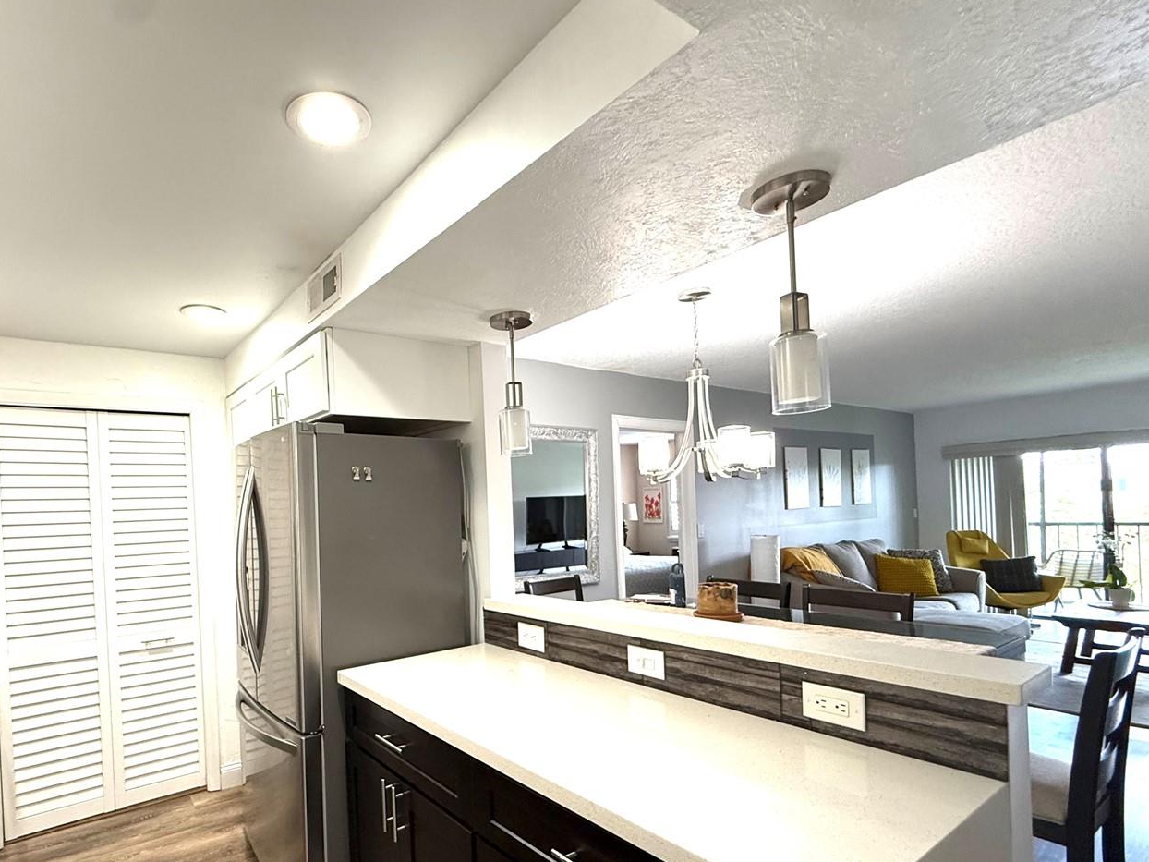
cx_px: 441
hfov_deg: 86.3
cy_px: 517
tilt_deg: +0.1
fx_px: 597
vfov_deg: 70.9
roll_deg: +1.9
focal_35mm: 18
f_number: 2.2
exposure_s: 1/120
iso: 320
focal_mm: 2.22
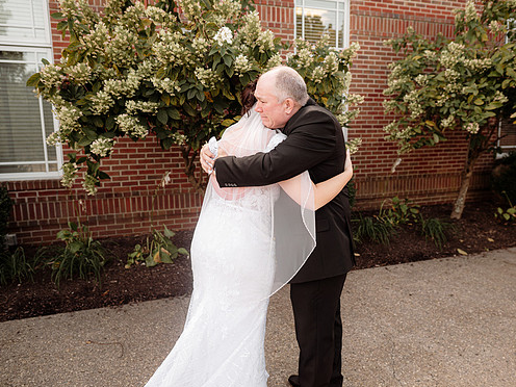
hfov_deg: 65.2
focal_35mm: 27
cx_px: 278
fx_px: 402
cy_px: 200
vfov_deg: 51.3
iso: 160
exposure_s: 1/400
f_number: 2.8
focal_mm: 24
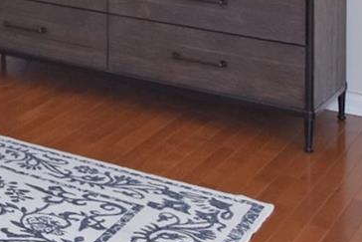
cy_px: -237
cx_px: -247
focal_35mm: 93
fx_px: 934
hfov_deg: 18.3
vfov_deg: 12.9
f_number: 13
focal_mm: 11
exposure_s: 1/60
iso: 640
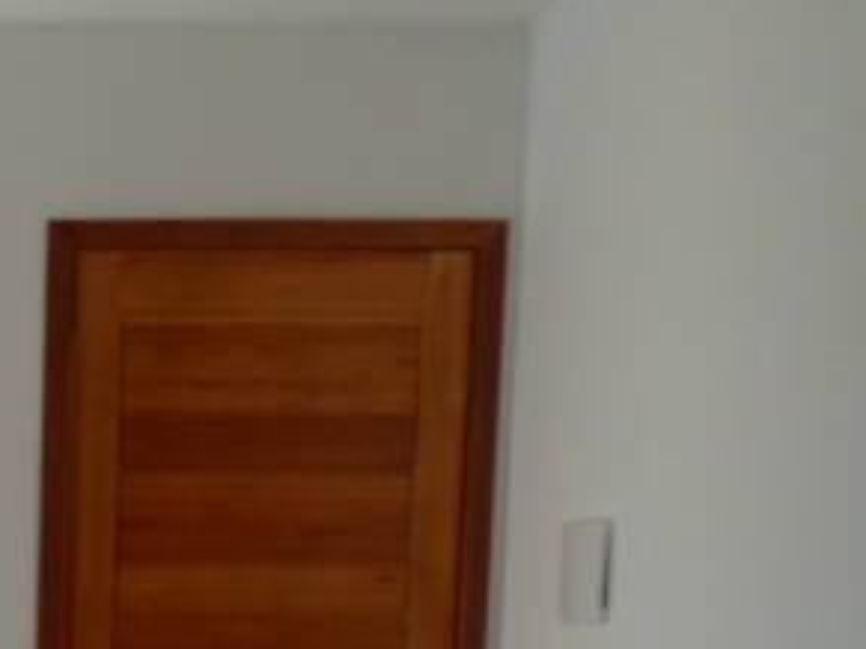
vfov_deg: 15.6
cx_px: -295
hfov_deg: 20.2
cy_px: 941
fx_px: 2201
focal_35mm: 88
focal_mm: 4.5
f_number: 2.5
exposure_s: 1/500
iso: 80
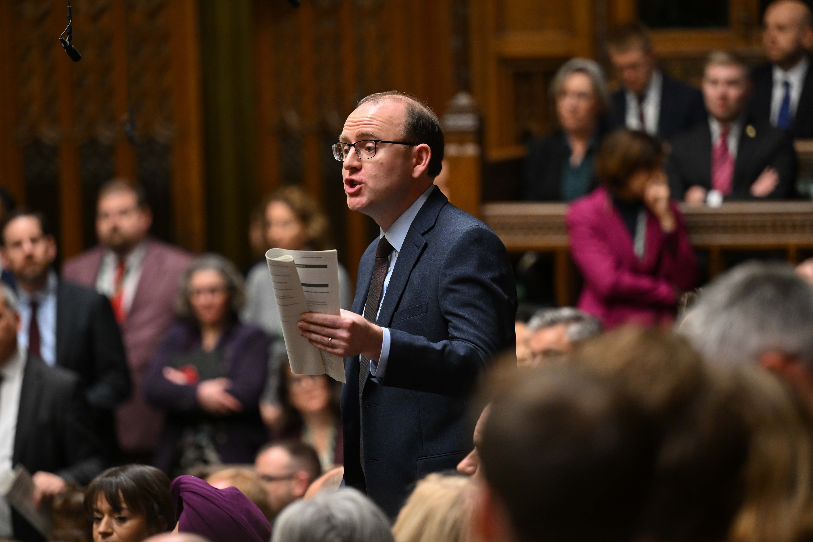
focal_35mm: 204
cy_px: 286
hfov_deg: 10.1
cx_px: 399
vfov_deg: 6.7
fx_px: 4607
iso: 2500
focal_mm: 165
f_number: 2.8
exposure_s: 1/400
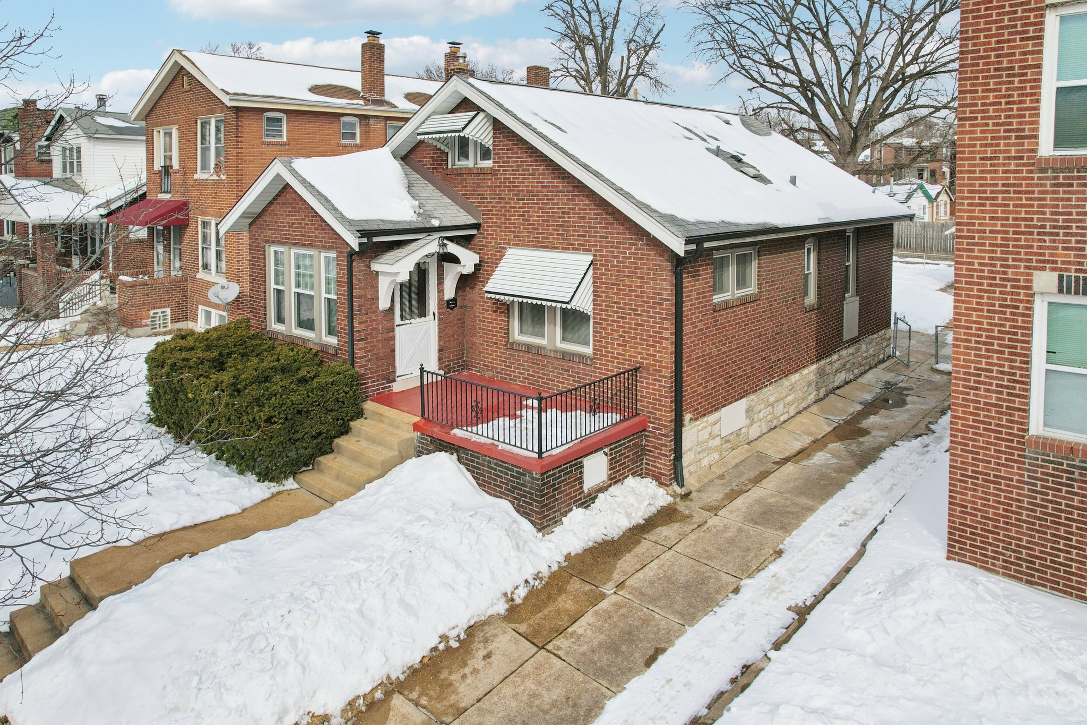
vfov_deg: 57.2
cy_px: 362
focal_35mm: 22
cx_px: 544
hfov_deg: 78.6
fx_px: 664
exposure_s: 1/4000
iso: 100
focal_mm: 8.4
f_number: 2.8
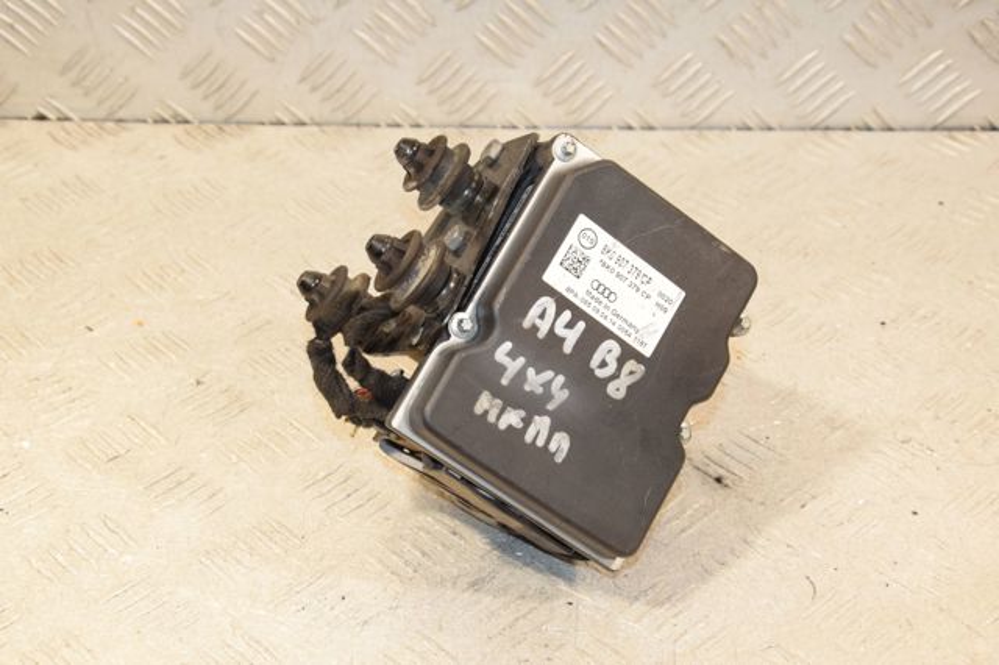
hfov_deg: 31.9
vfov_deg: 21.5
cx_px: 500
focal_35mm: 63
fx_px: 1747
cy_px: 332
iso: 1600
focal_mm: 42
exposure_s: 1/200
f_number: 7.1
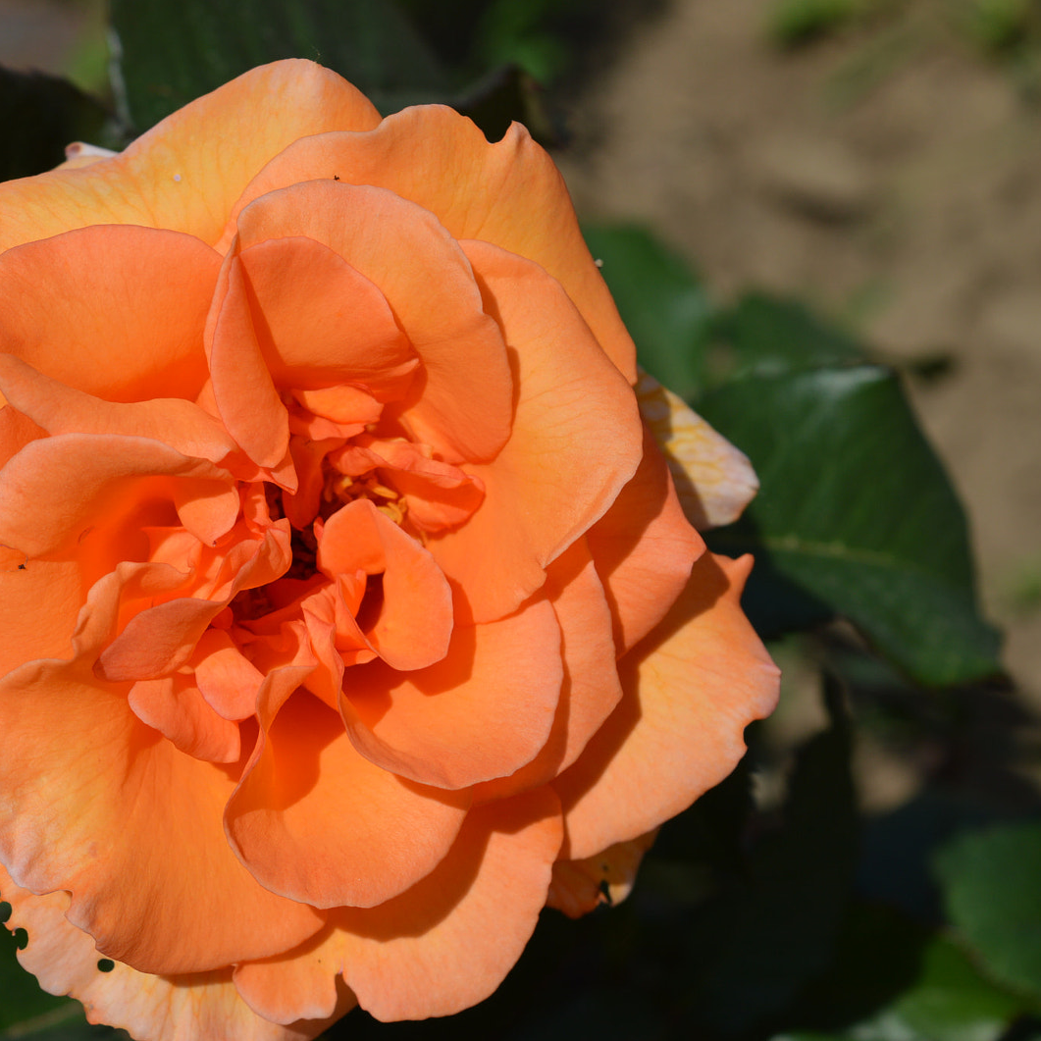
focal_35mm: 96
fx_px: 3266
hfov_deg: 18.0
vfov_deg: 18.1
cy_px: 521
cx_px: 262
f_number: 8
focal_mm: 50
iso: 100
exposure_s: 1/640
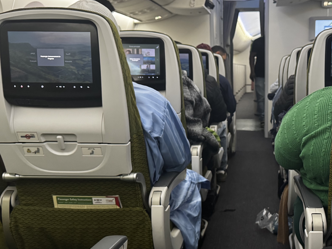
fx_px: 422
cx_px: 246
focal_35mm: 44
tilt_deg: -10.4
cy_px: 142
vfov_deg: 32.8
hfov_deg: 41.8
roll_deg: -0.3
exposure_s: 1/42
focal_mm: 6.76
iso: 800
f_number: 1.78
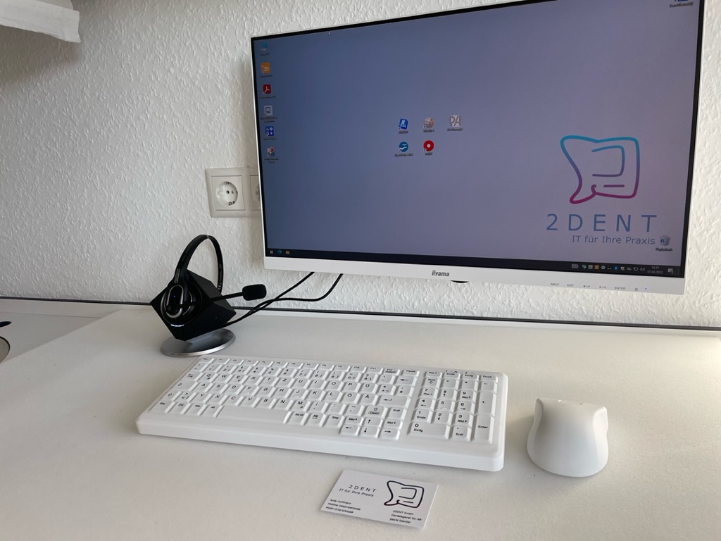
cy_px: 270
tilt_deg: -15.6
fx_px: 542
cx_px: 360
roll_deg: +3.7
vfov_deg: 53.1
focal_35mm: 26
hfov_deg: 67.3
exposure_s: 1/375
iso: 50
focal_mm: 4.2
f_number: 1.6
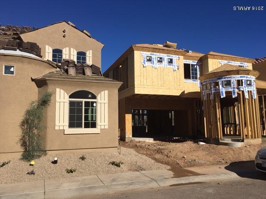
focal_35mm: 29
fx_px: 223
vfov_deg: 48.2
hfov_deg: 61.7
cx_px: 133
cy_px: 100
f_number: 2.2
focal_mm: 4.15
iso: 25
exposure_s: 1/3205
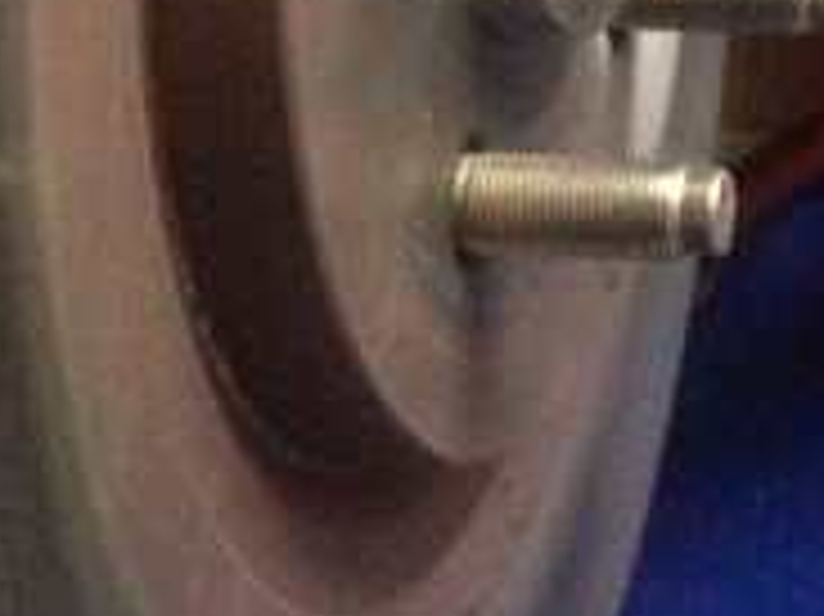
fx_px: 4401
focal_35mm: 185
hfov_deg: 10.6
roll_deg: +2.7
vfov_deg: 7.1
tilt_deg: +0.9
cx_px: 865
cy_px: -1290
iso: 320
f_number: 2.4
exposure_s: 1/20
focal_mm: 4.12
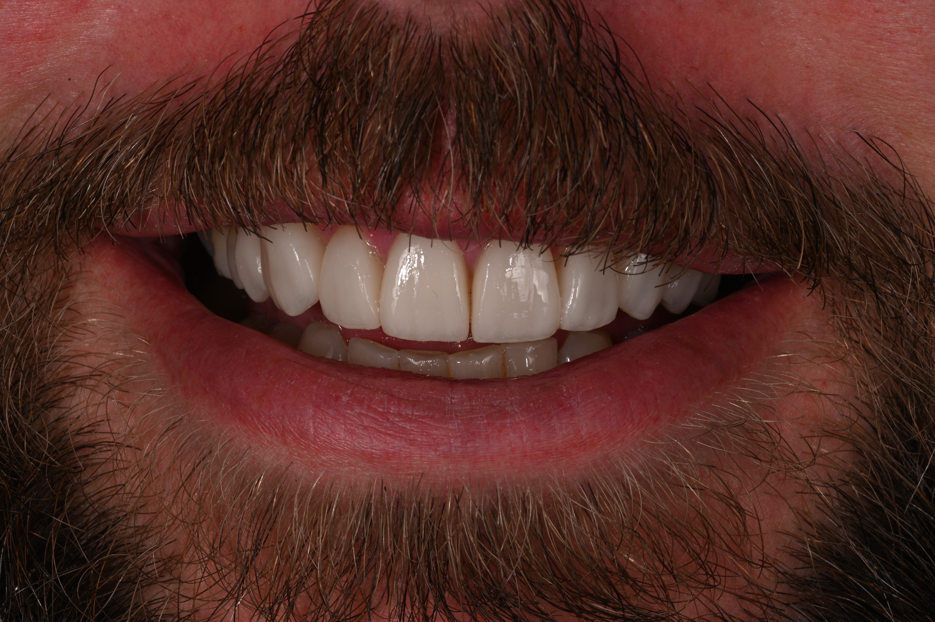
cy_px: 311
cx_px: 468
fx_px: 2725
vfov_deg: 13.0
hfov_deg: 19.5
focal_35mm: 105
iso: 100
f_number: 36
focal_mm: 105
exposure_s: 1/200
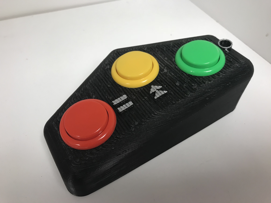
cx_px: 136
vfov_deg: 49.7
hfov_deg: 63.4
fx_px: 219
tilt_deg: -48.0
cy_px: 102
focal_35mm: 28
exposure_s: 1/32
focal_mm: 3.99
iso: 25
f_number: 1.8
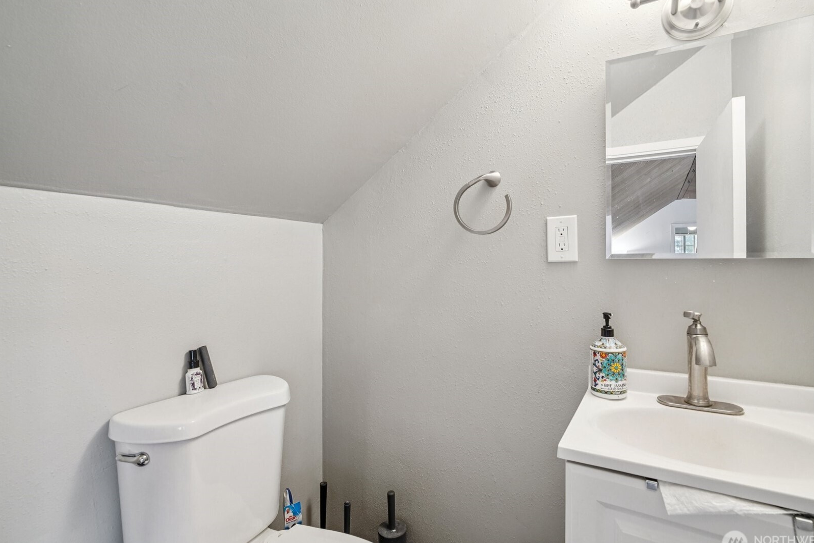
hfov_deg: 93.3
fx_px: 384
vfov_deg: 70.4
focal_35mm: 17
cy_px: 274
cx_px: 414
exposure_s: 1/20
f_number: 8
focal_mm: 16
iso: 1600
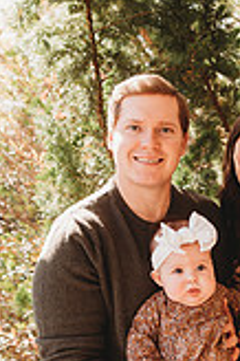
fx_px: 661
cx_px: 218
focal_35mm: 66
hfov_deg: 20.1
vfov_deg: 30.5
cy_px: 187
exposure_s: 1/320
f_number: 2.8
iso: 200
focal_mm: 24
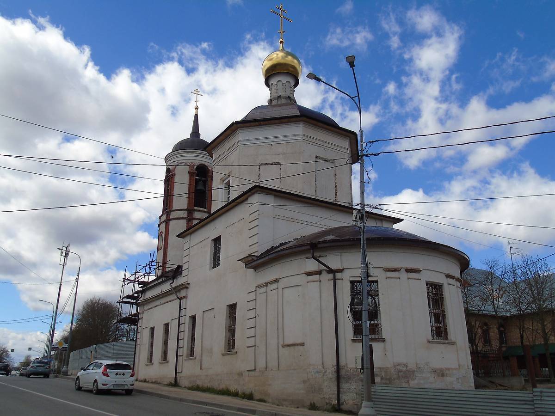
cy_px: 208
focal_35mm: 29
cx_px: 278
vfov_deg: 48.2
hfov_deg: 61.7
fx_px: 465
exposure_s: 1/1000
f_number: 3.6
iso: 80
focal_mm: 5.2
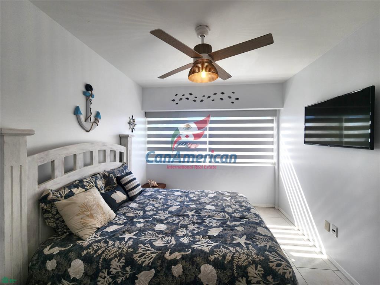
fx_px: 143
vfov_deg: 89.9
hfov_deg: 106.2
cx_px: 190
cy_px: 142
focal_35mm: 13
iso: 50
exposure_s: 1/180
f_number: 2.2
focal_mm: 2.2
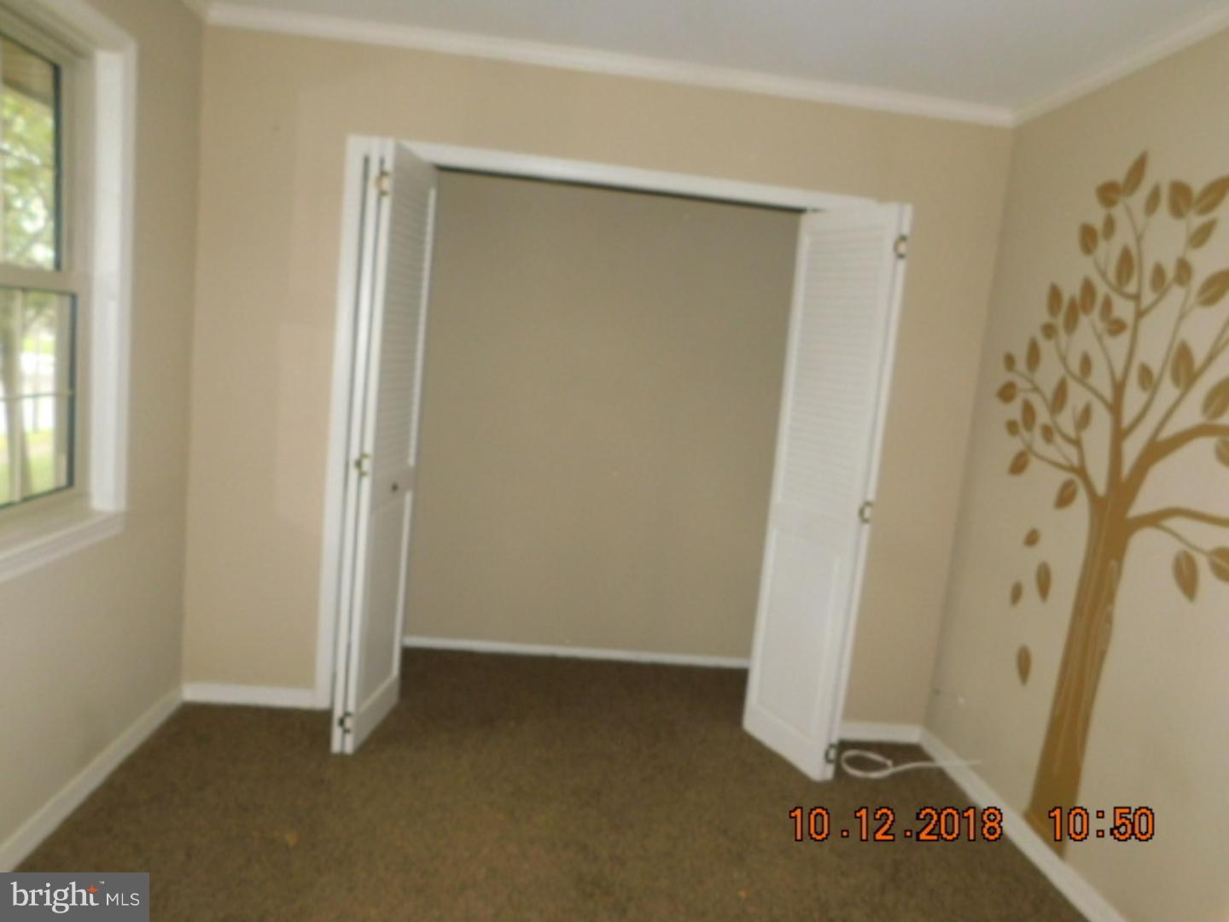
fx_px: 852
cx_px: 614
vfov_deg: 56.8
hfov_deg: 71.6
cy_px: 461
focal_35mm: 24
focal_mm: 4.1
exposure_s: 1/30
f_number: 3
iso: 200
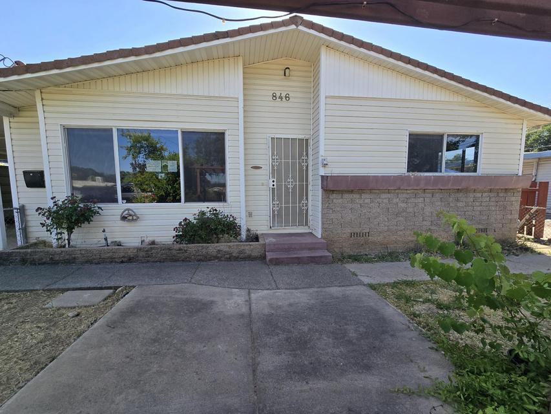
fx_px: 207
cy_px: 207
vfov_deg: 89.9
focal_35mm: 13
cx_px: 276
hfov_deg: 106.2
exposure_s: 1/833
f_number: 2.2
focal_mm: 2.2
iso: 50
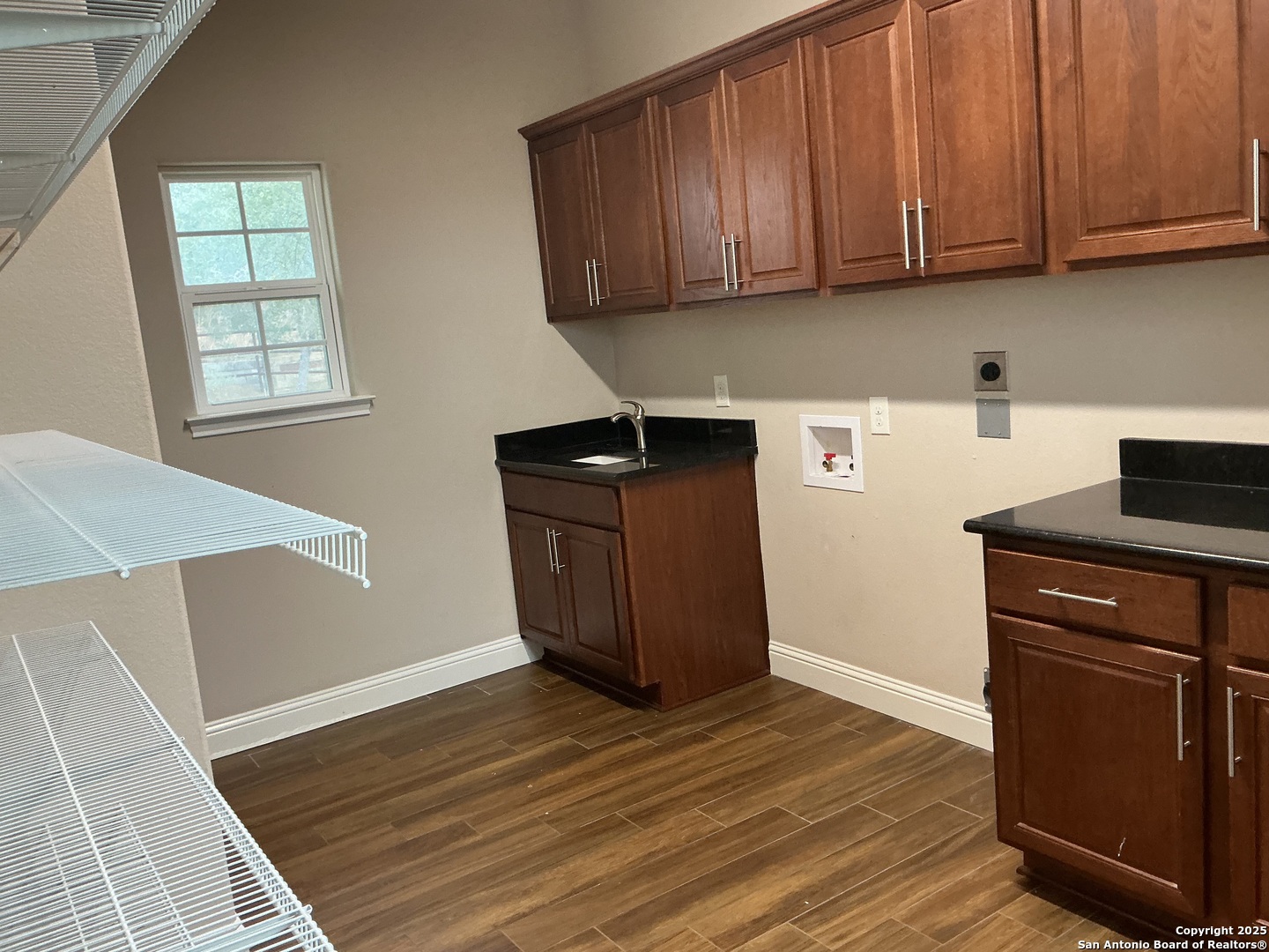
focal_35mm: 29
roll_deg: +6.6
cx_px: 634
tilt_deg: -6.7
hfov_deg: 61.7
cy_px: 476
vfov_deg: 48.2
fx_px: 1063
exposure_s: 1/60
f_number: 1.8
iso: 125
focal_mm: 3
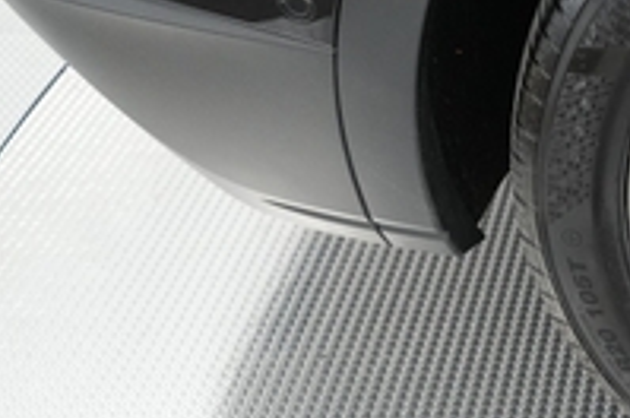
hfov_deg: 19.9
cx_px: 975
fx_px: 1520
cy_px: 114
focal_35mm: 87
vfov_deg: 15.6
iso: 4000
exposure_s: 1/250
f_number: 2.8
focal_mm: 27
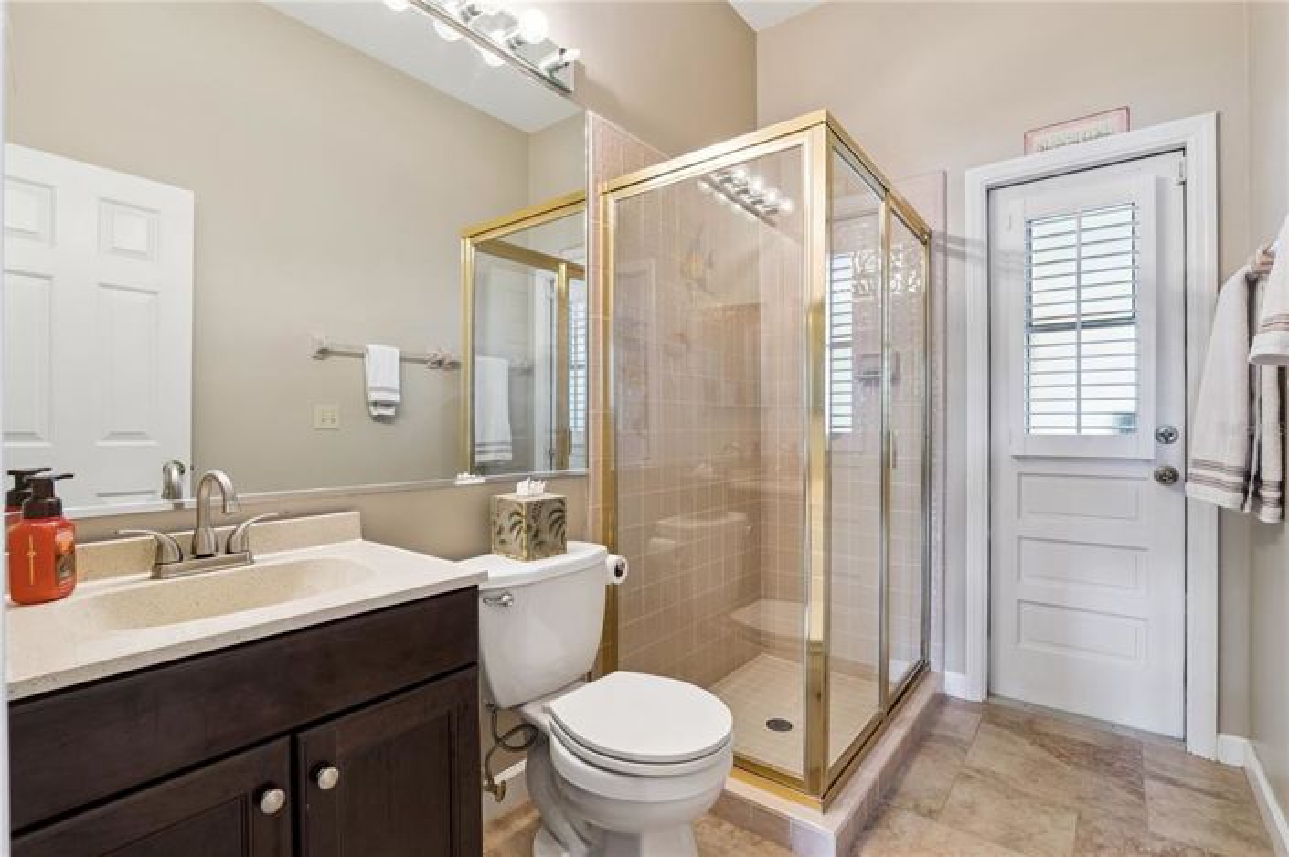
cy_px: 428
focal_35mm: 16
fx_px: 572
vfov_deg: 73.7
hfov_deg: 96.8
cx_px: 644
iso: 800
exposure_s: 1/4
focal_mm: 16
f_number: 10
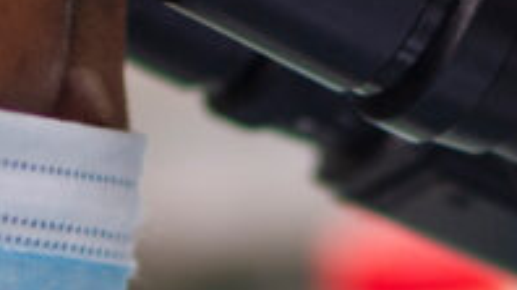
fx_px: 3886
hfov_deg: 7.6
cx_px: 269
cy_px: 204
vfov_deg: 4.3
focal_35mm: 284
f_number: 1.8
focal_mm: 35
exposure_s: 1/320
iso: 100
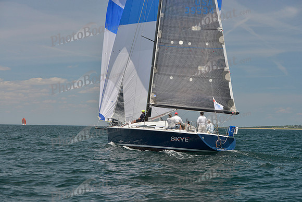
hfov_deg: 28.8
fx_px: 587
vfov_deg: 19.5
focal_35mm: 70
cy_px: 101
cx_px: 151
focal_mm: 70
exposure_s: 1/800
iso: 400
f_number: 8
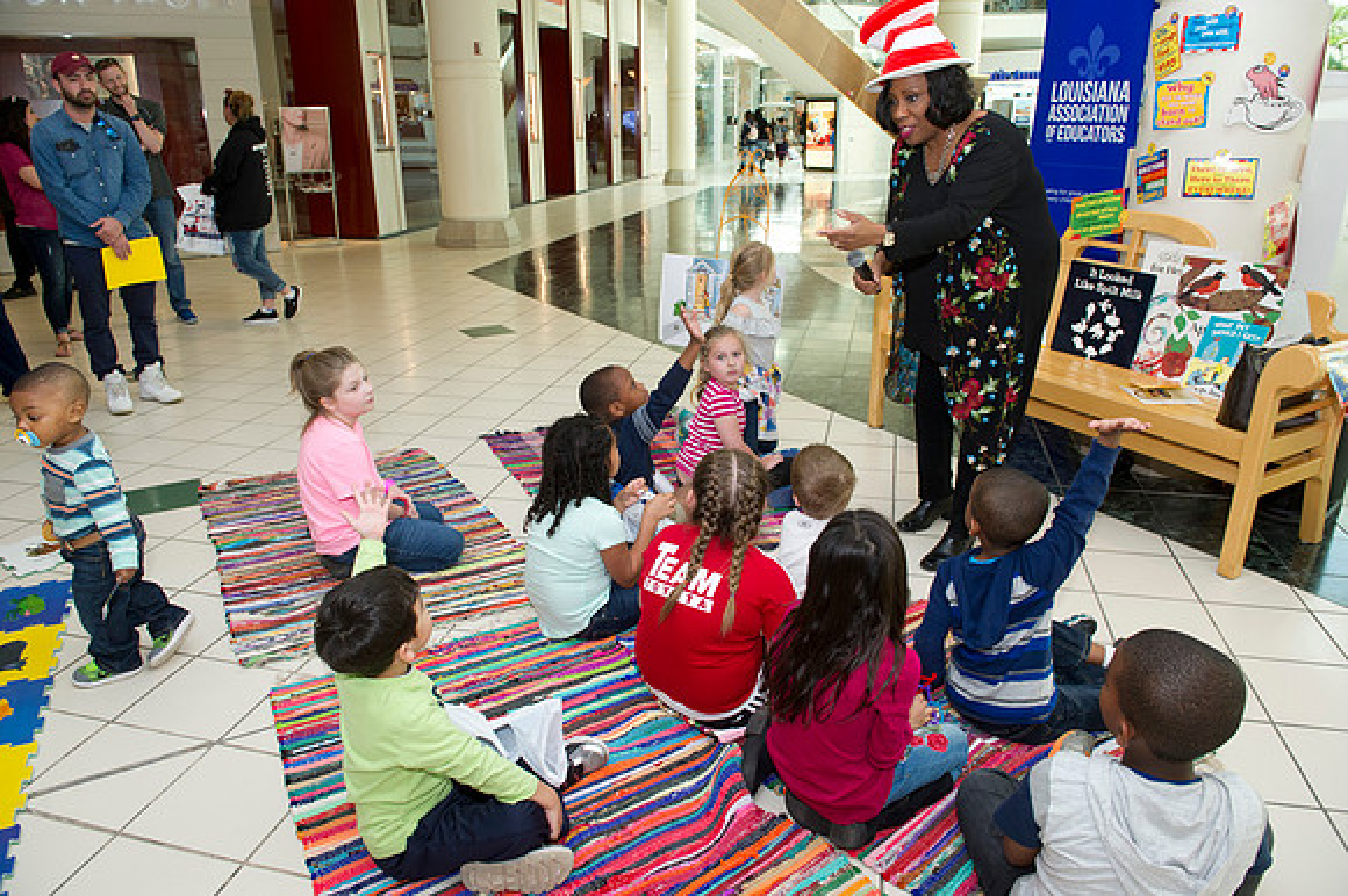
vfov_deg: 53.1
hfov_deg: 73.8
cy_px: 448
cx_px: 674
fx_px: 898
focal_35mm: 24
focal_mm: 24
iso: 1250
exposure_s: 1/250
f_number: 5.6
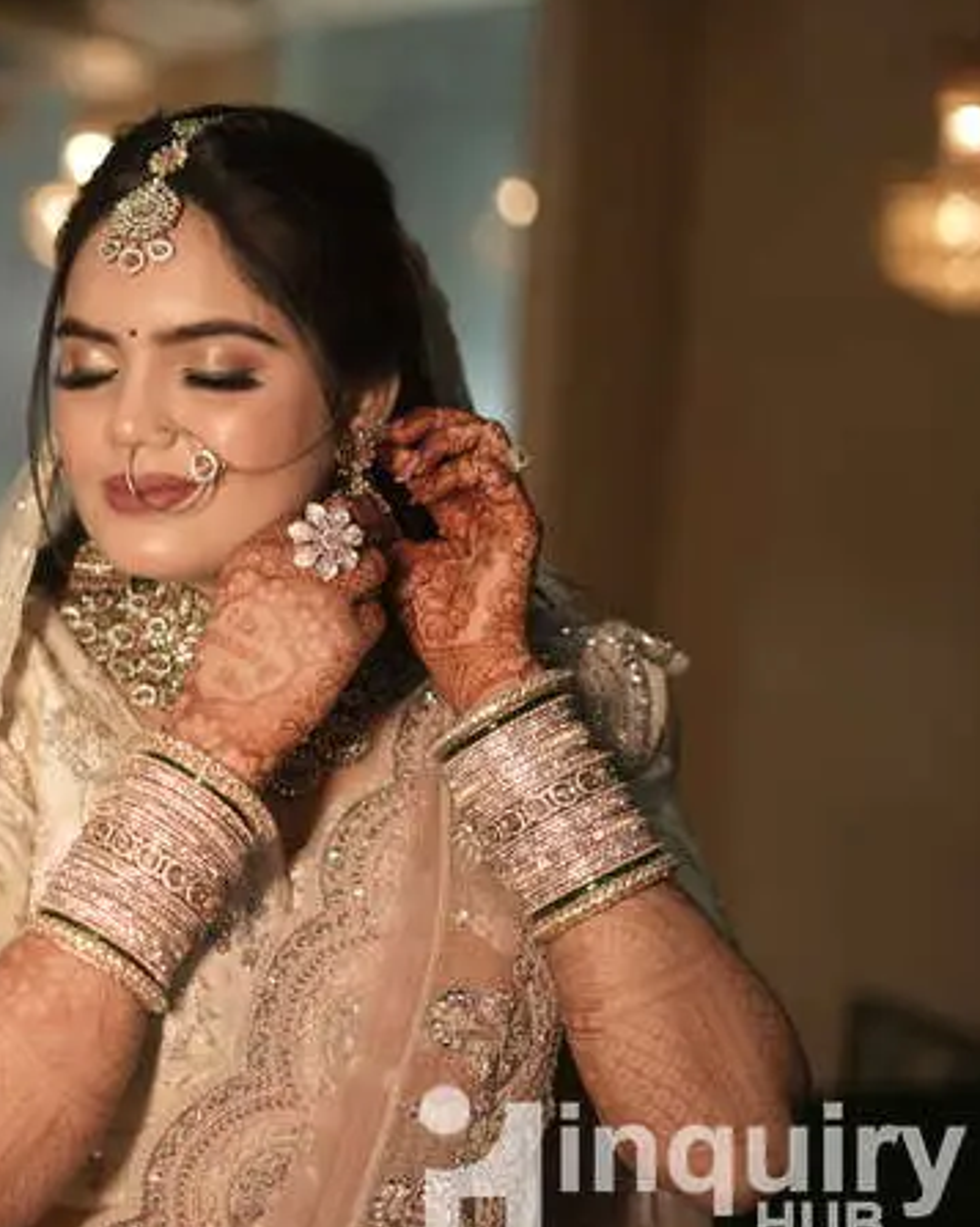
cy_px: 567
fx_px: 3049
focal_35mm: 84
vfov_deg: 22.8
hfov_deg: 17.6
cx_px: -102
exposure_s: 1/160
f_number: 1.8
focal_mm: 50
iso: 400
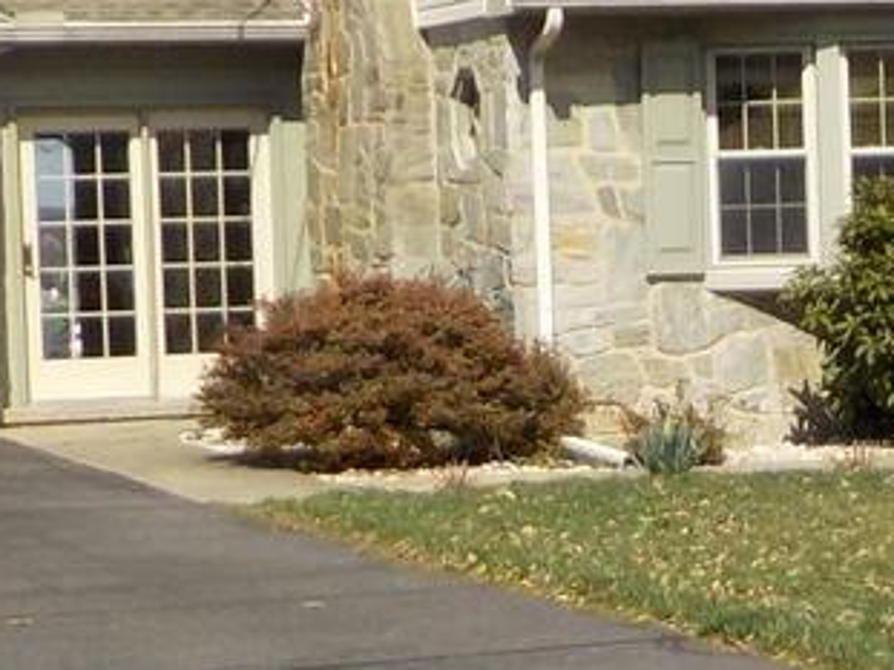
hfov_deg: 14.1
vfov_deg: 10.7
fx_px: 3588
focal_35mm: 139
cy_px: 460
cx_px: 753
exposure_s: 1/1250
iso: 125
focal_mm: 4.1
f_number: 3.3
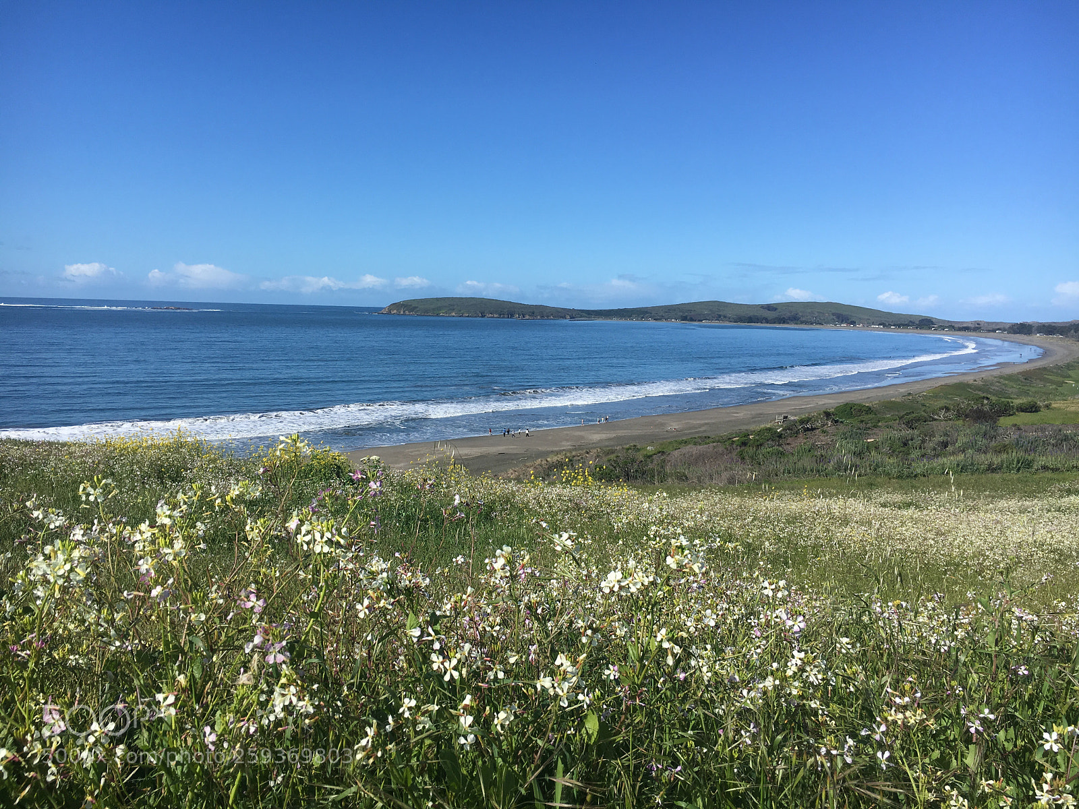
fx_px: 904
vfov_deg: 48.2
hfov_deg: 61.7
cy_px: 404
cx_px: 540
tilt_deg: -5.7
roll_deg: -2.0
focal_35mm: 29
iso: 25
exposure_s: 1/2079
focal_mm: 4.15
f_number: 2.2
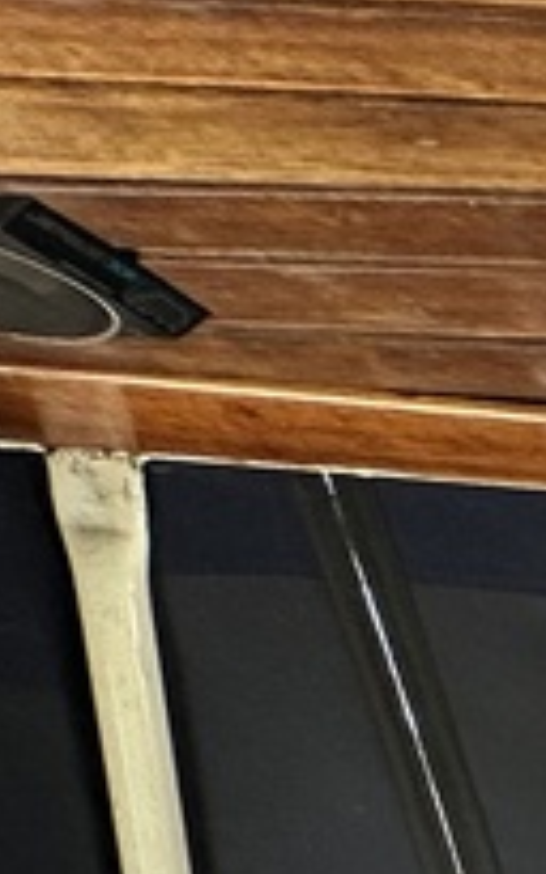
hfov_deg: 7.9
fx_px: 2073
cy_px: 1897
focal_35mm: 87
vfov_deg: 16.2
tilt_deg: -19.4
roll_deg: -0.2
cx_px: 2252
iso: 40
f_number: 2.2
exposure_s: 1/150
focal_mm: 2.22
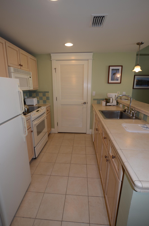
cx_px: 74
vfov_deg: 92.6
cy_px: 113
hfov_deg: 69.4
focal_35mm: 17
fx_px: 108
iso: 200
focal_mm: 11.5
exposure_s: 1/60
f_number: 4.5
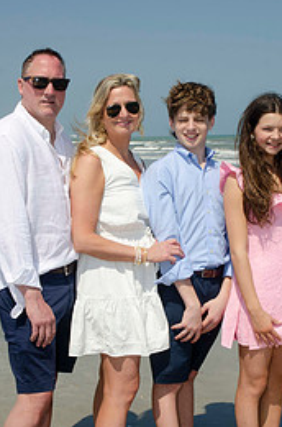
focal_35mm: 70
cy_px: 268
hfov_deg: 19.4
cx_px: 149
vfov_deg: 28.8
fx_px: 827
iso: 100
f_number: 10
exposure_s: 1/250
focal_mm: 27
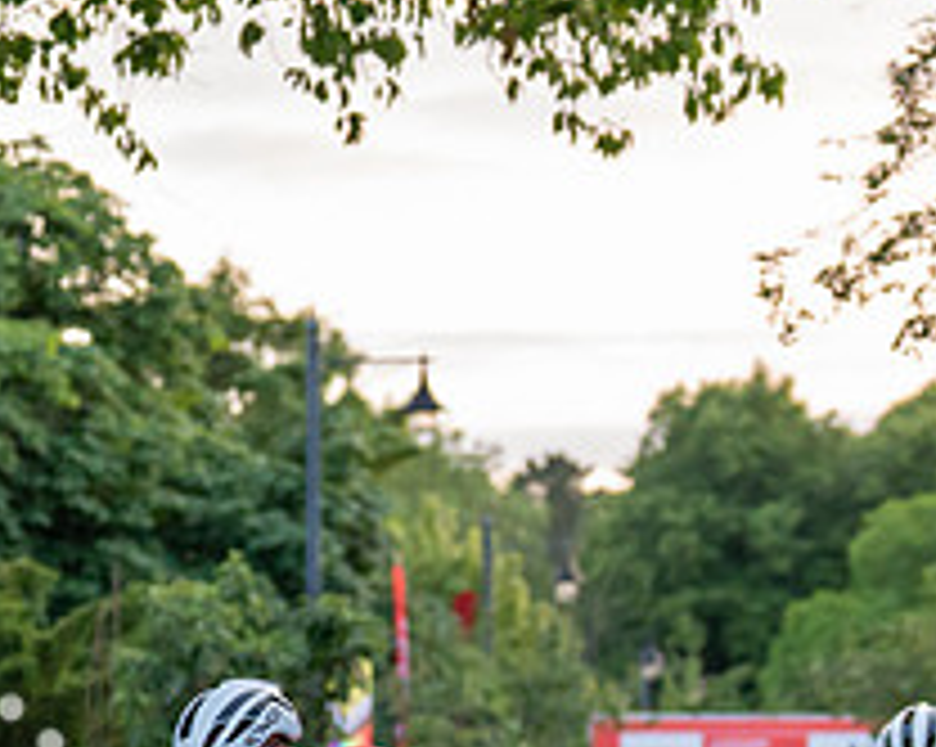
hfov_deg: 7.8
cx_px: 583
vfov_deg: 6.2
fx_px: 6836
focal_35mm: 247
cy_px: 690
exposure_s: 1/1000
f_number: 2.8
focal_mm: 70
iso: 3200
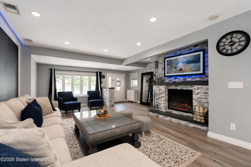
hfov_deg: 100.4
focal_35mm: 15
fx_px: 105
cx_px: 126
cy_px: 84
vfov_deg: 77.3
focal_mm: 10
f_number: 8
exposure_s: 1/80
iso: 2000
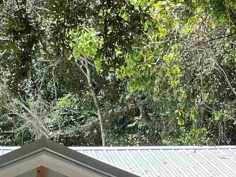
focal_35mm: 126
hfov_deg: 15.4
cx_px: 2
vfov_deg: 10.7
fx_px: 859
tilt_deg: -4.8
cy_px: 357
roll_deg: +0.7
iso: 50
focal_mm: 5.1
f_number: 1.6
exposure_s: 1/1036
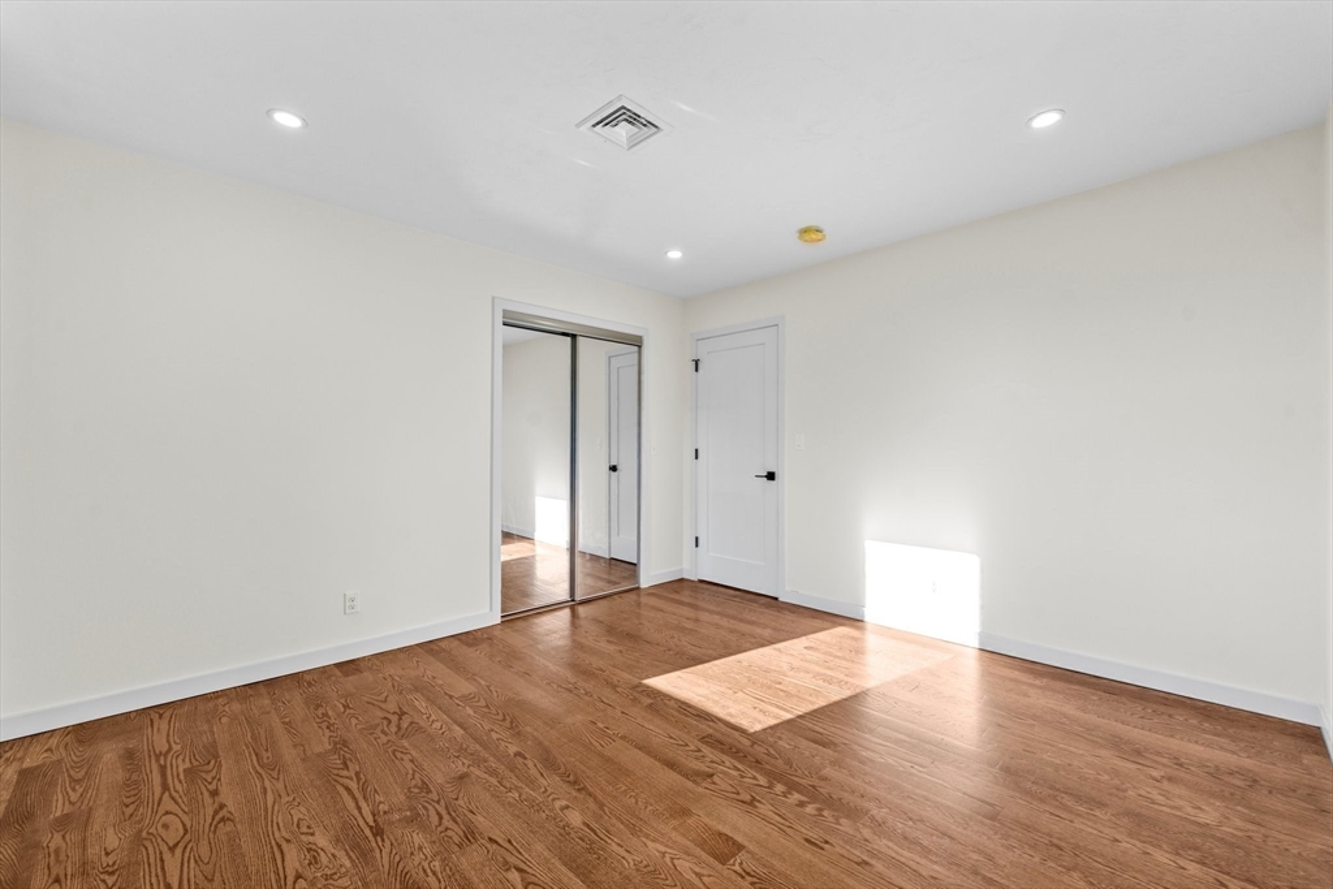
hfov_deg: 104.2
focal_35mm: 14
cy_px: 444
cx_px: 666
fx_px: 518
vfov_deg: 81.2
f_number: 8
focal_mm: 14
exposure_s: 1/60
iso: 800
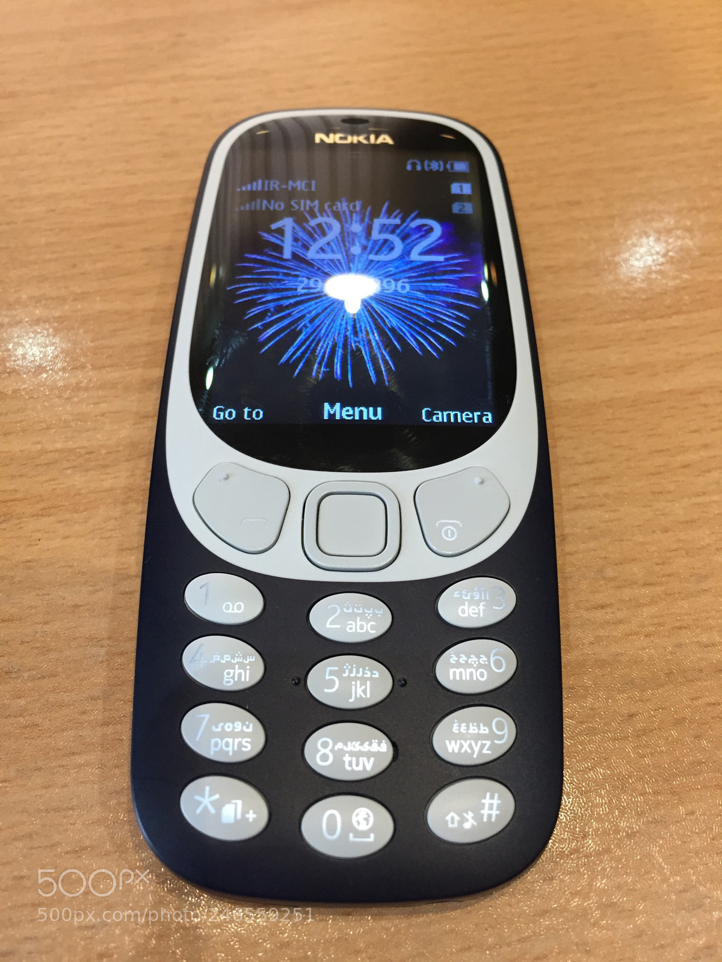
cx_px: 361
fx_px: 806
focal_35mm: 29
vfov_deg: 61.7
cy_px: 481
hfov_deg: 48.2
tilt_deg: -62.2
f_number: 2.2
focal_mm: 4.15
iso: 100
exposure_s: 1/30
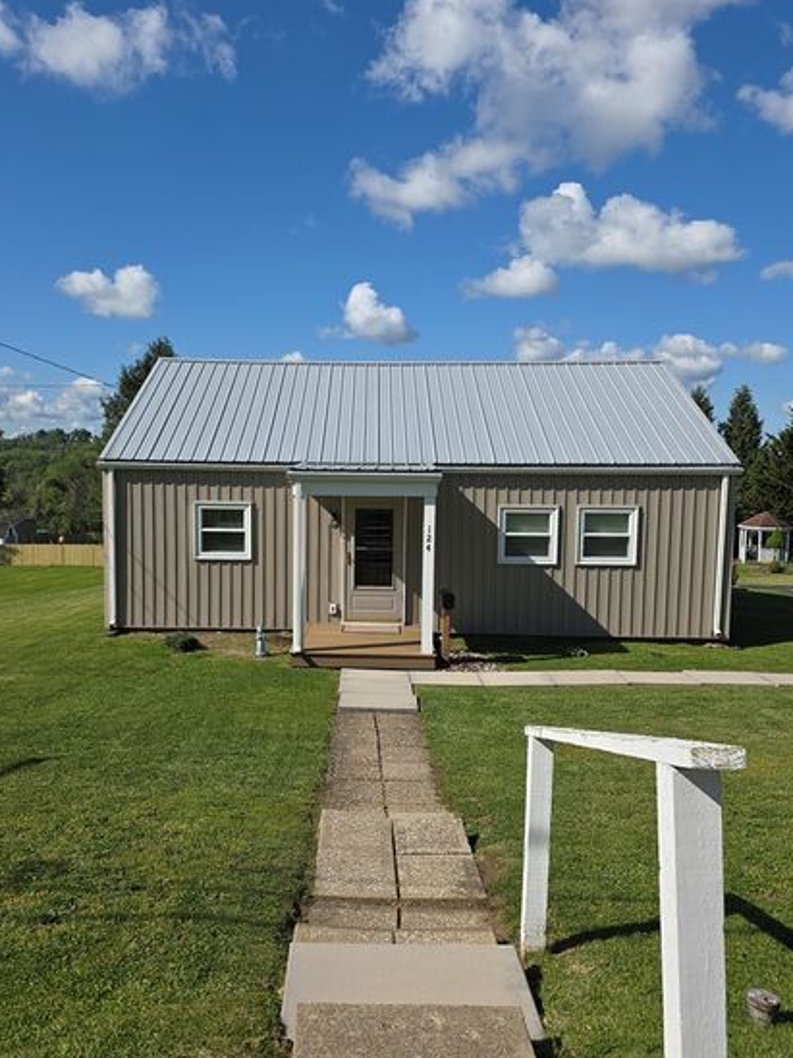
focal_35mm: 28
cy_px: 547
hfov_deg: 49.5
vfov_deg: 63.4
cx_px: 332
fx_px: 855
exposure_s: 1/1279
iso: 12
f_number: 1.7
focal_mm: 6.3
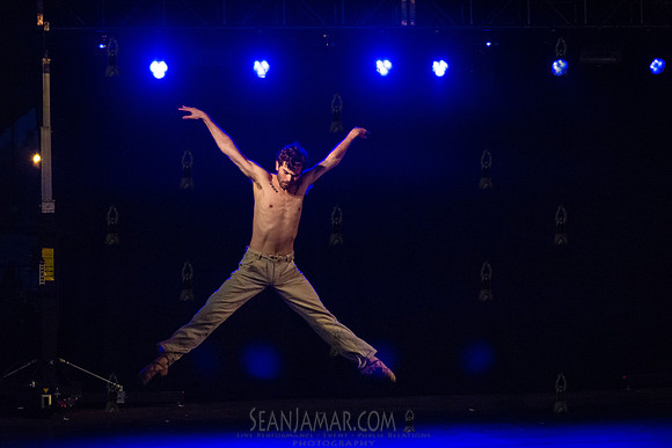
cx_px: 336
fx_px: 2865
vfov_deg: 8.9
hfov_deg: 13.4
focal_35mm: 153
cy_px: 224
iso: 4000
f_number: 2.8
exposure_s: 1/1000
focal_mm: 145
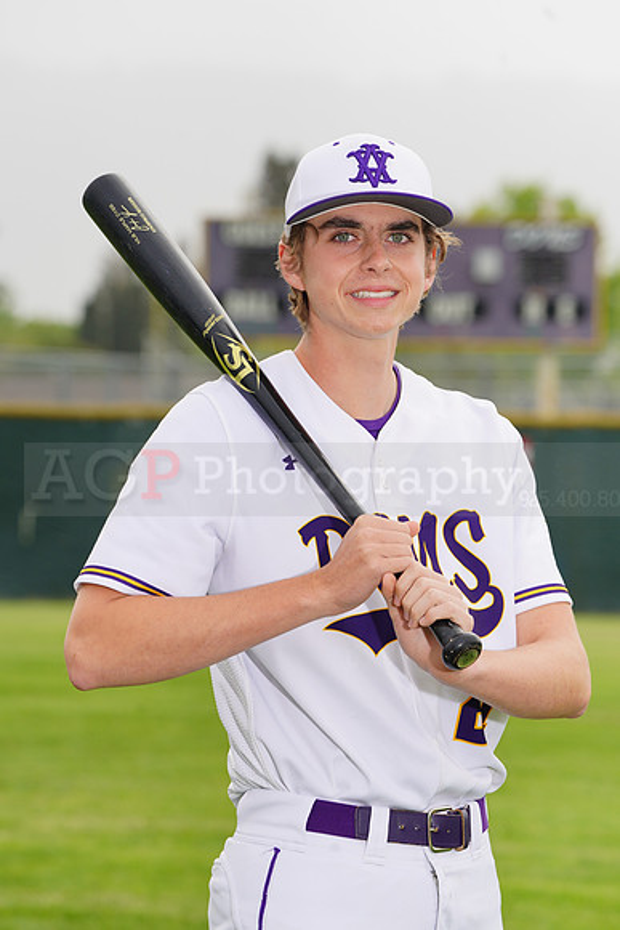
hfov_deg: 6.3
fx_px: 5628
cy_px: 465
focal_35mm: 218
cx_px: 310
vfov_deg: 9.4
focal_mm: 218
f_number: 9
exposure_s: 1/250
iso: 160
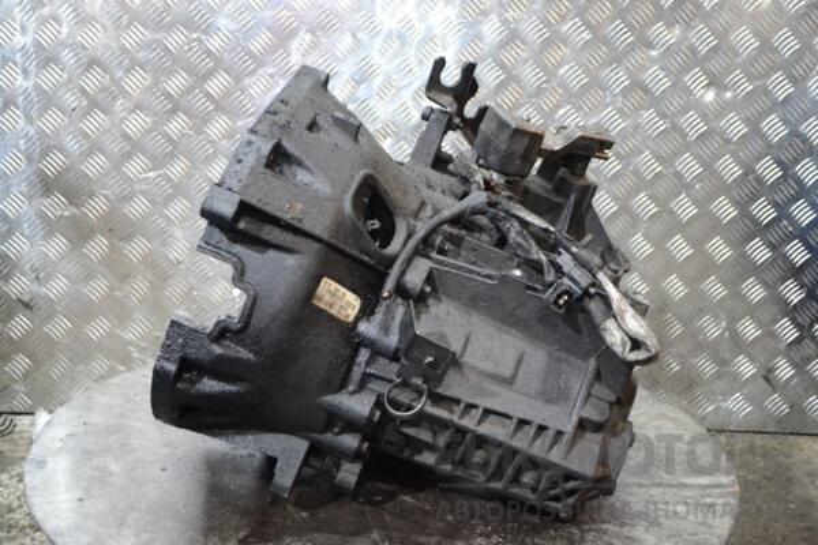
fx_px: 1091
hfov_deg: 41.1
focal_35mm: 48
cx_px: 409
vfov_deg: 28.1
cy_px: 272
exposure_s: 1/30
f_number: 4.8
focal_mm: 32
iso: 3200
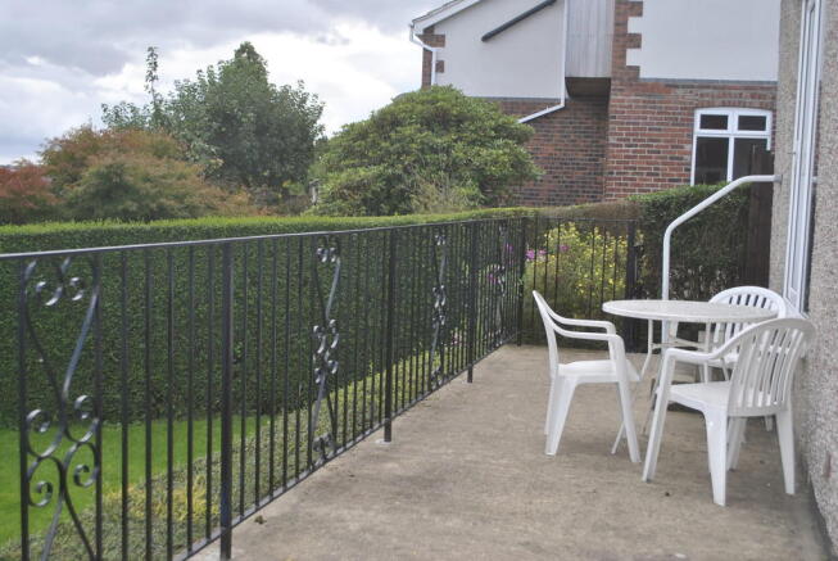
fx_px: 979
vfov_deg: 32.0
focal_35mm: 42
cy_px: 280
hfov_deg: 46.4
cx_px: 419
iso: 100
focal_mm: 28
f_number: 5.6
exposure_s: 1/200
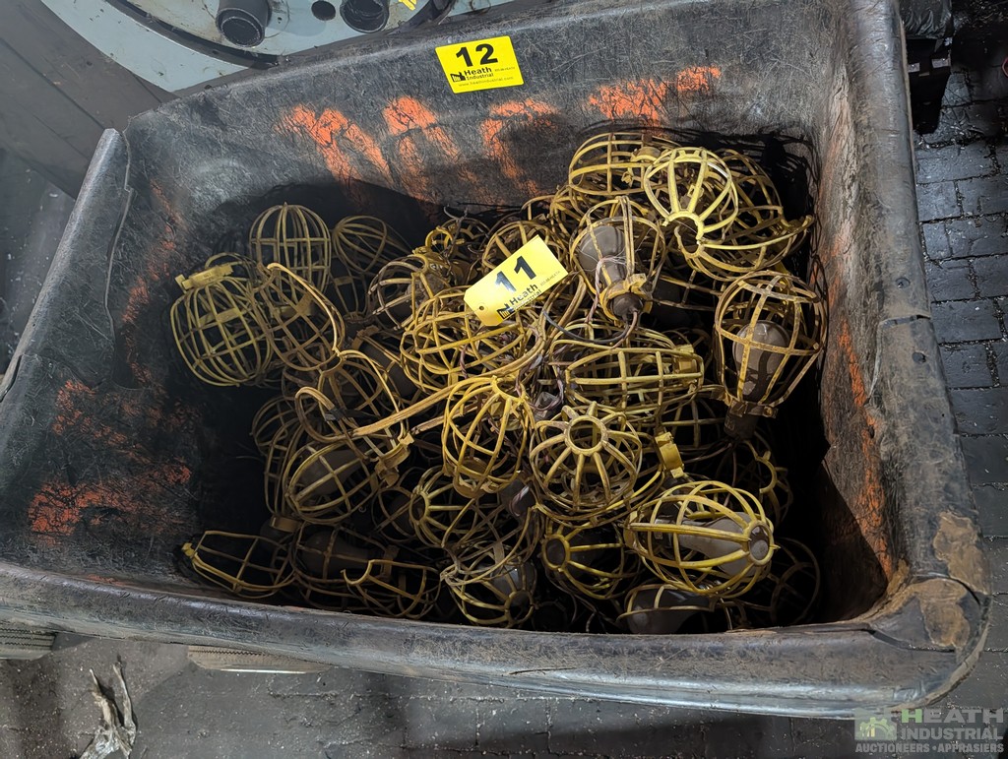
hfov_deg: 71.5
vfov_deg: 56.9
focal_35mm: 24
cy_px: 380
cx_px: 504
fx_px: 700
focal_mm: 6.9
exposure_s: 1/120
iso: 1352
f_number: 1.68
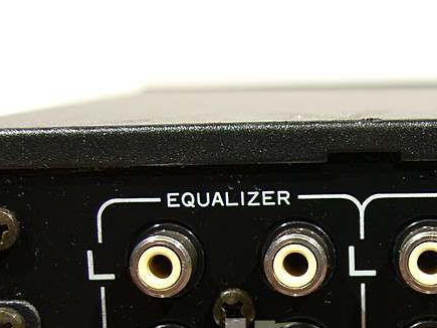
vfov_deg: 12.7
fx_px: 1451
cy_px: 353
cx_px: 392
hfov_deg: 16.9
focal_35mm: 115
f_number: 2.5
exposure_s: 1/50
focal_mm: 12.9
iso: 50
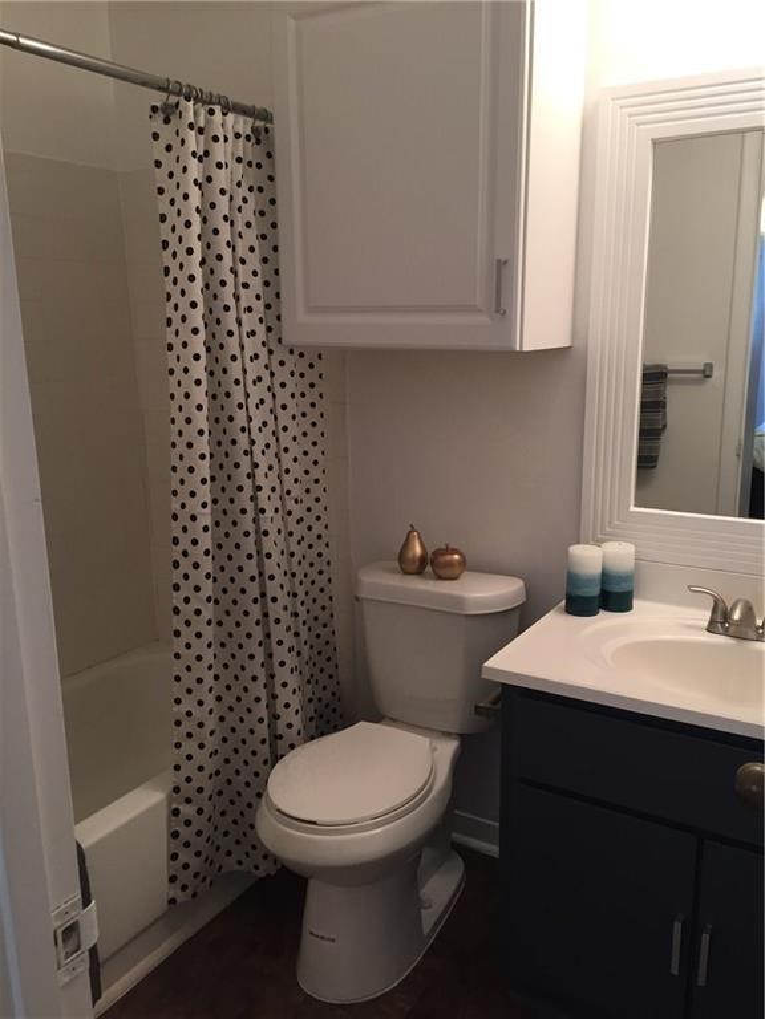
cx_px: 382
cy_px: 510
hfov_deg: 48.2
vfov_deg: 61.7
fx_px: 855
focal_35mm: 29
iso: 80
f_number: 2.2
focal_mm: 4.15
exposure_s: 1/30
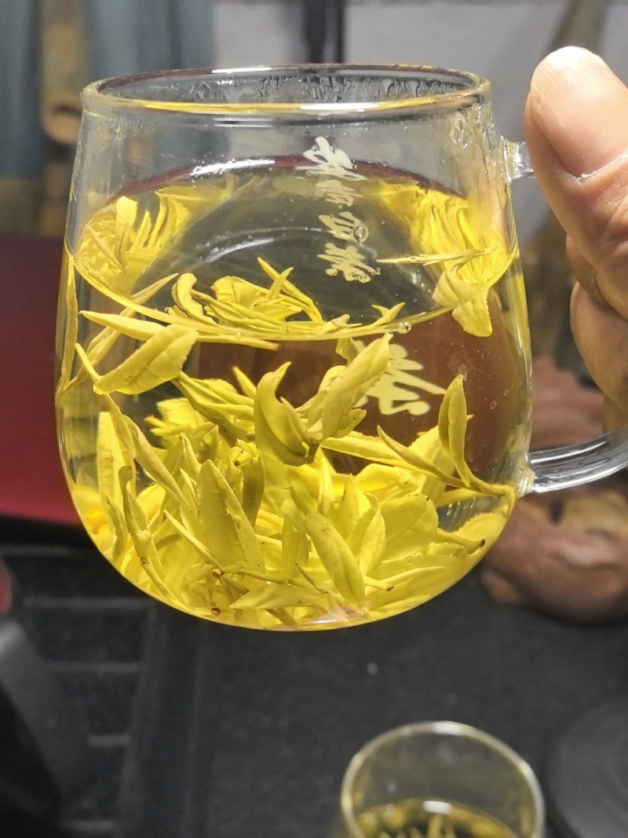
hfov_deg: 30.3
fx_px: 1161
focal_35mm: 48
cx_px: 314
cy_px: 419
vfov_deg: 39.7
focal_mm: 5.75
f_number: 2
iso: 160
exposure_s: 1/120
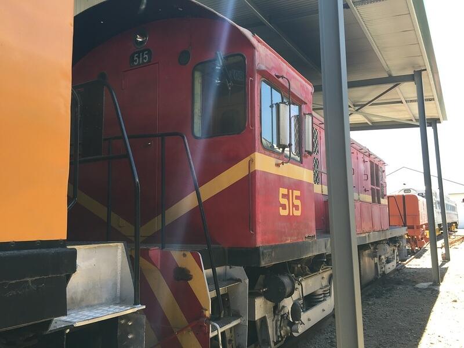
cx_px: 232
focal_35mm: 29
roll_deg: +0.4
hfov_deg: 61.7
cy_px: 174
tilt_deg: +7.1
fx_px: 389
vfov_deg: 48.2
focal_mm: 4.15
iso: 32
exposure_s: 1/203
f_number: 2.2
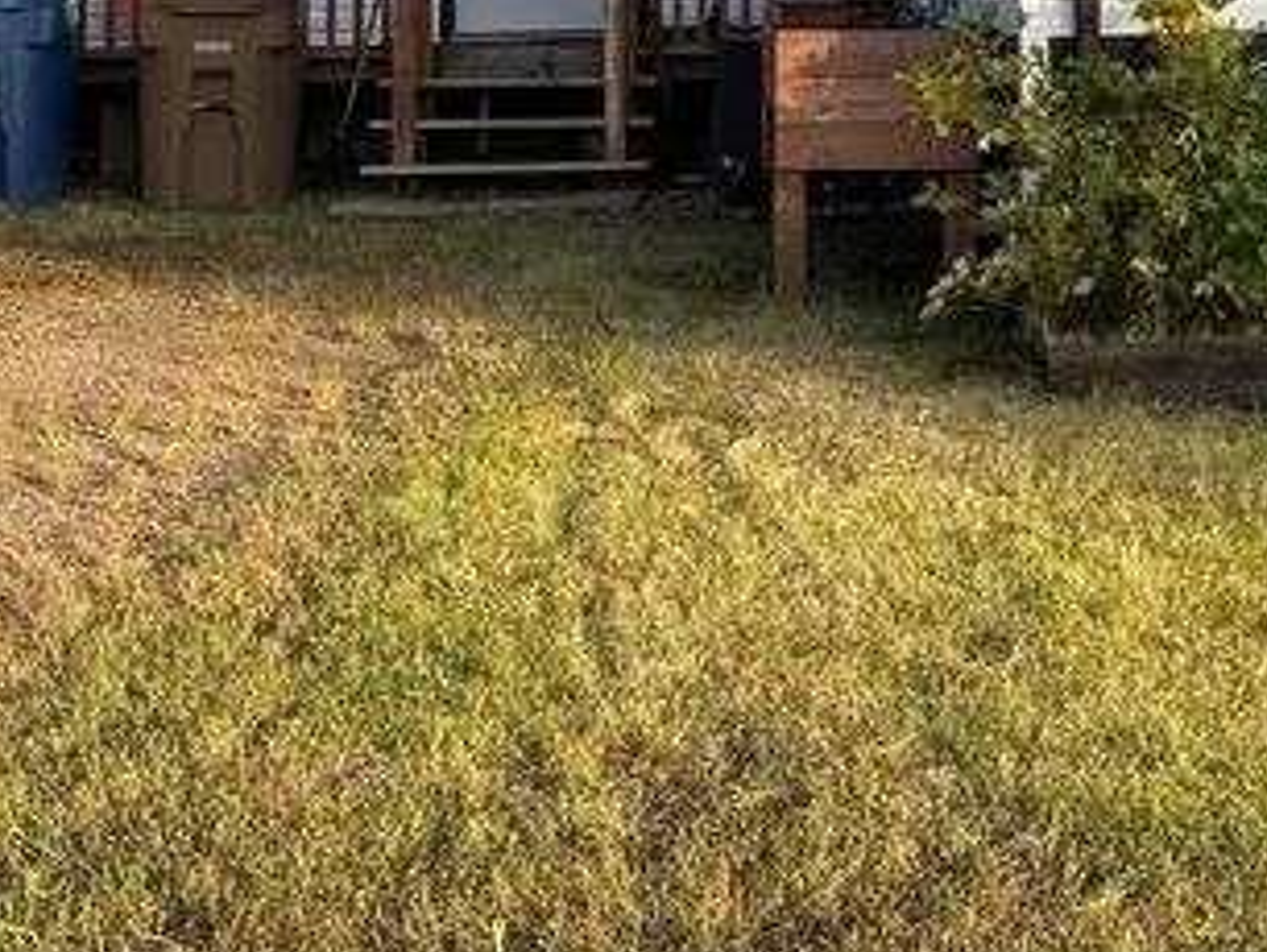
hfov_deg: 22.3
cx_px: 956
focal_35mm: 87
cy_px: -277
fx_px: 3187
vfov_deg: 16.1
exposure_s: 1/1263
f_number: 1.6
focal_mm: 5.96
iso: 50
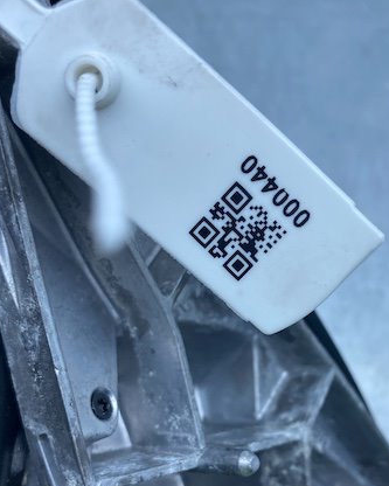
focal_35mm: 39
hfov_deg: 37.9
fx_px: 561
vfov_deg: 46.2
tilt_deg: -66.8
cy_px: 317
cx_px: 251
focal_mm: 4.25
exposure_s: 1/810
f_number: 1.8
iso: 32
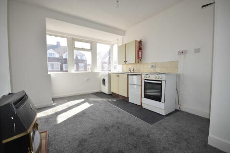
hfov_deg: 100.4
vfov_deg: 77.3
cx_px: 115
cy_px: 76
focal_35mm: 15
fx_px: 96
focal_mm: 10
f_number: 4
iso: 100
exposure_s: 1/160
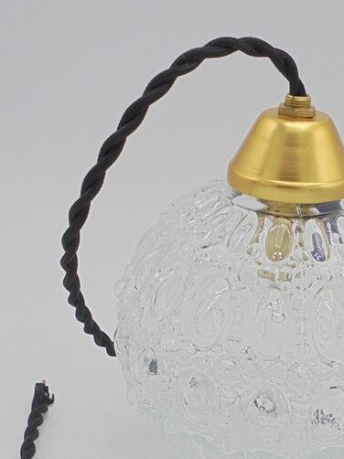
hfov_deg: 23.5
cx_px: 301
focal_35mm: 61
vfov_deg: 30.9
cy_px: 366
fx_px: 809
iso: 100
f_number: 4
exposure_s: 1/250
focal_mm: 6.1
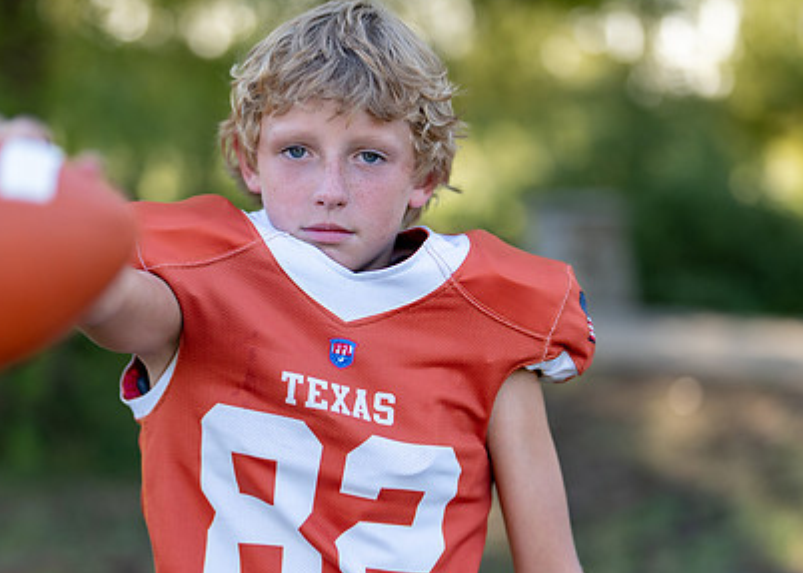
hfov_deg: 23.7
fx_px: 1915
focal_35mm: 84
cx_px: 347
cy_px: 306
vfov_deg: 17.0
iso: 100
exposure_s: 1/1250
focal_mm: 50
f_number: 1.2
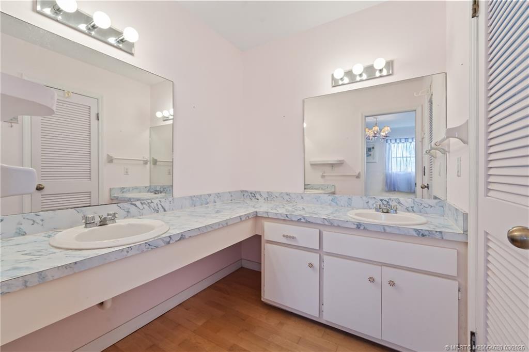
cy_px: 176
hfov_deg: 104.3
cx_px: 264
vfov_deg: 81.2
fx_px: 206
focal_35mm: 14
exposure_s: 1/25
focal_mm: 14
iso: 250
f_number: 9
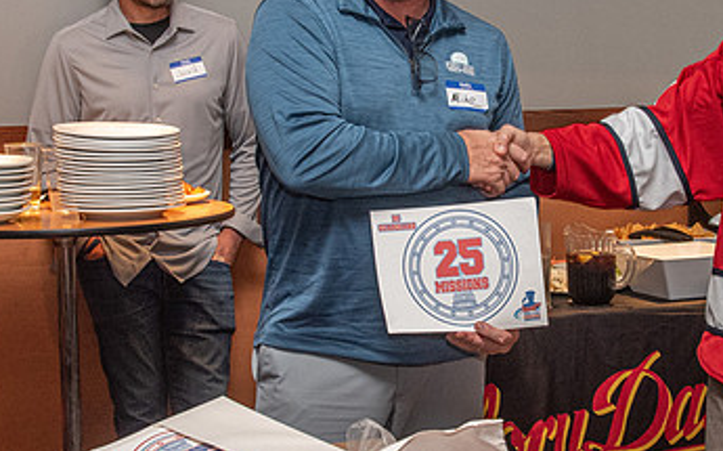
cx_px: 427
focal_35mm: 80
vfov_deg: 16.3
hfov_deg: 25.8
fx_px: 1575
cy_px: 198
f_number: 9
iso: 2500
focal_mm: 31
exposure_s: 1/60
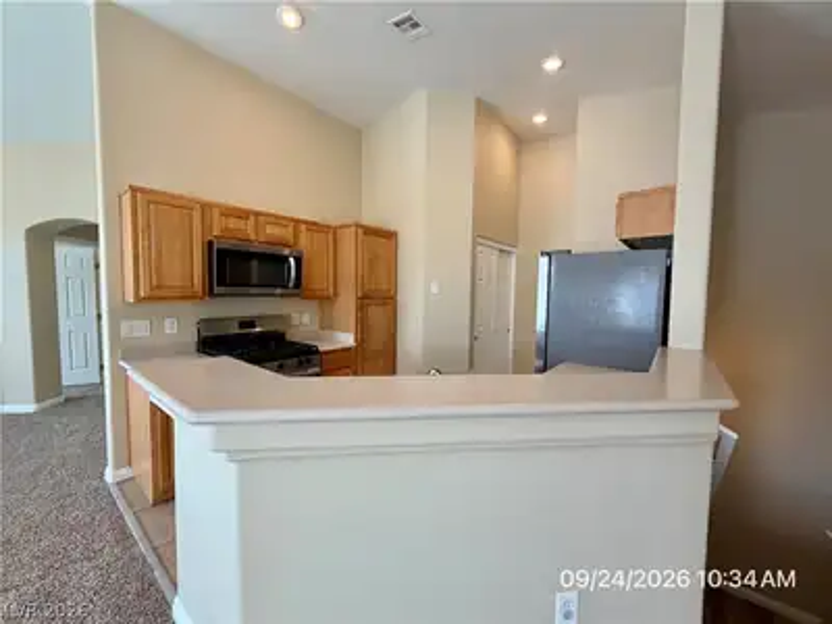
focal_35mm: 14
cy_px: 312
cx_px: 416
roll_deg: -0.1
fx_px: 336
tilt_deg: -3.4
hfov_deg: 102.1
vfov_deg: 85.7
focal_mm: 2.22
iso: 100
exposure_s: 1/120
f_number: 2.2
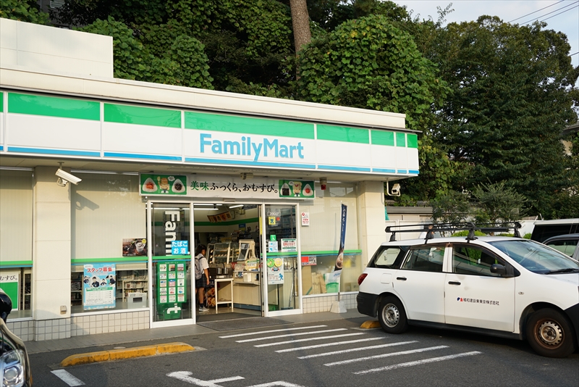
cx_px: 290
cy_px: 194
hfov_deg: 51.9
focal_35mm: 37
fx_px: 595
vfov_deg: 36.0
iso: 100
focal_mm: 25
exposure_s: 1/250
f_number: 4.5
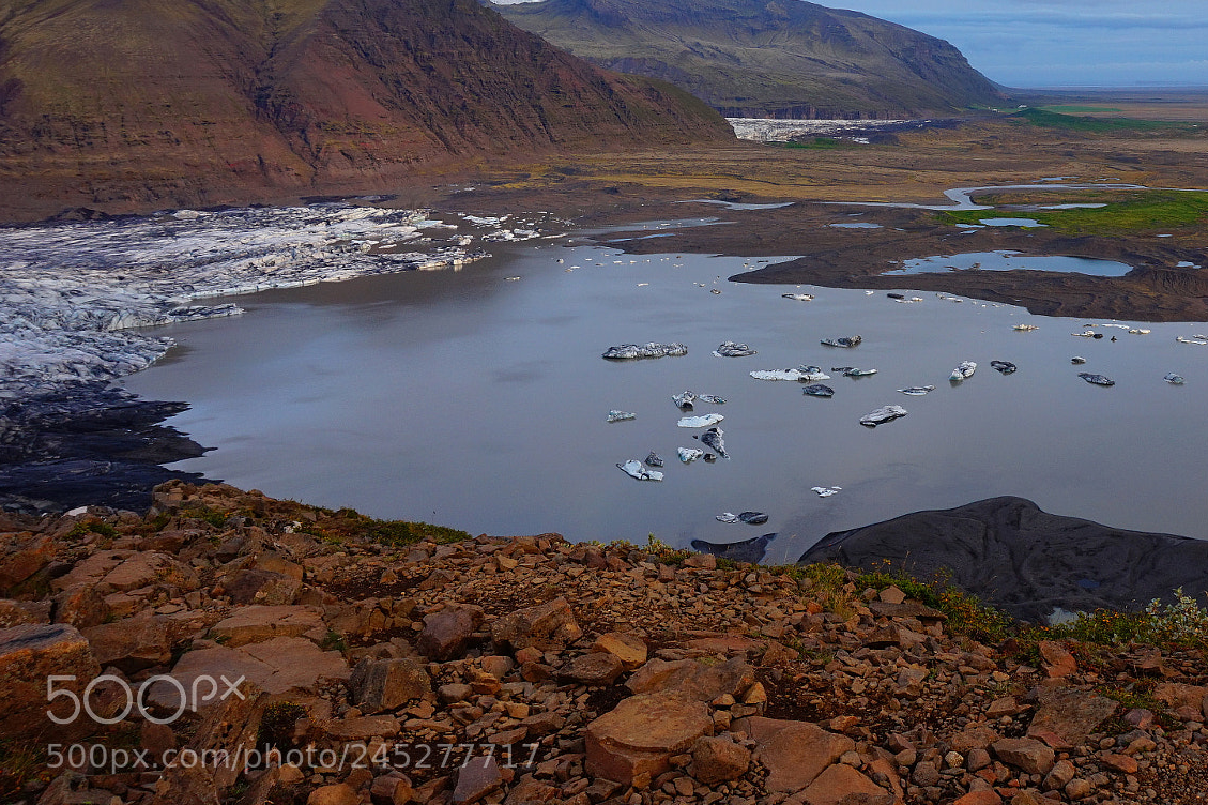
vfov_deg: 38.4
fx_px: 1140
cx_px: 836
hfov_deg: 54.3
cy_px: 270
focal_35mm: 34
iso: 100
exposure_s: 1/60
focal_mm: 16
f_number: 9
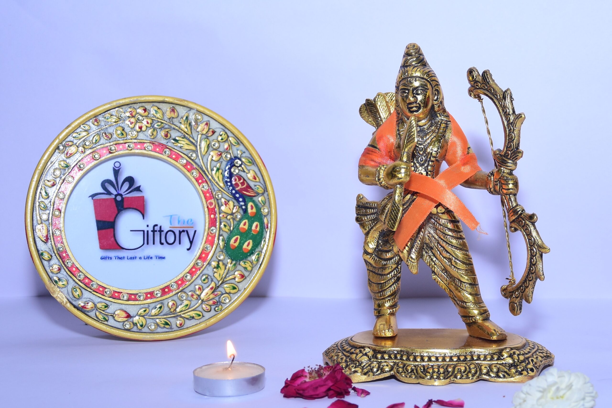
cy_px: 204
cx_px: 306
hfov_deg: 37.8
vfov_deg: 25.8
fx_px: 892
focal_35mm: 52
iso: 250
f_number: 4.5
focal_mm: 35
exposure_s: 1/125
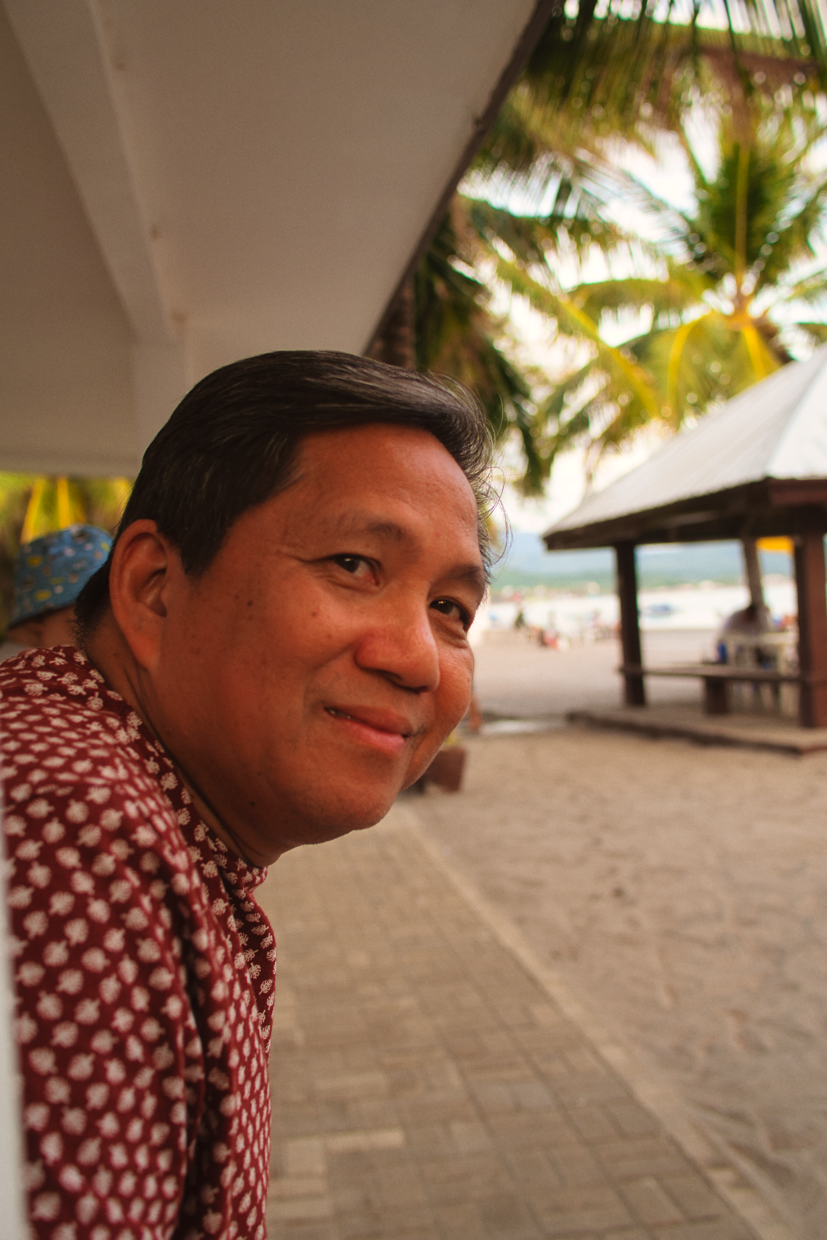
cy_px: 620
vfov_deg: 53.1
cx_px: 414
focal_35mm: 36
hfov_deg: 36.9
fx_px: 1240
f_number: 3.2
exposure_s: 1/60
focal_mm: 24
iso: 200
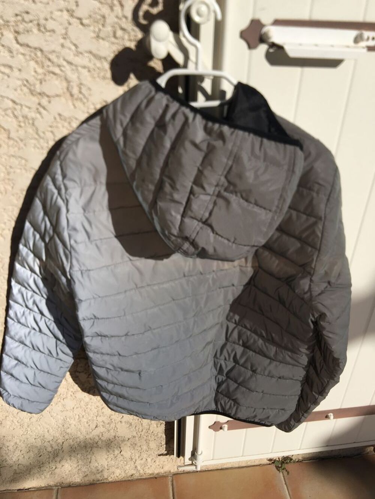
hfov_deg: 48.2
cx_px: 188
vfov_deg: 61.7
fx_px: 419
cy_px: 250
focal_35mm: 29
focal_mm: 4.15
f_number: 2.2
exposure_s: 1/4049
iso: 25
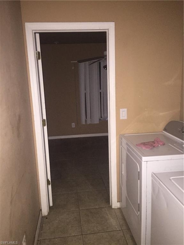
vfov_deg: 61.7
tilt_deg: -10.9
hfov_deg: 48.2
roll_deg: +2.3
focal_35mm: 29
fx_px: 206
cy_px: 122
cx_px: 92
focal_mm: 4.15
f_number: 2.2
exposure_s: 1/16
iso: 320
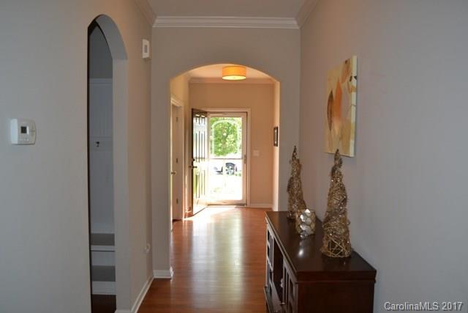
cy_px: 156
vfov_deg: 48.0
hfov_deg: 67.4
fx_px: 351
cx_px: 234
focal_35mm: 27
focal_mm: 18
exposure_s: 1/125
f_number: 4
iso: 320
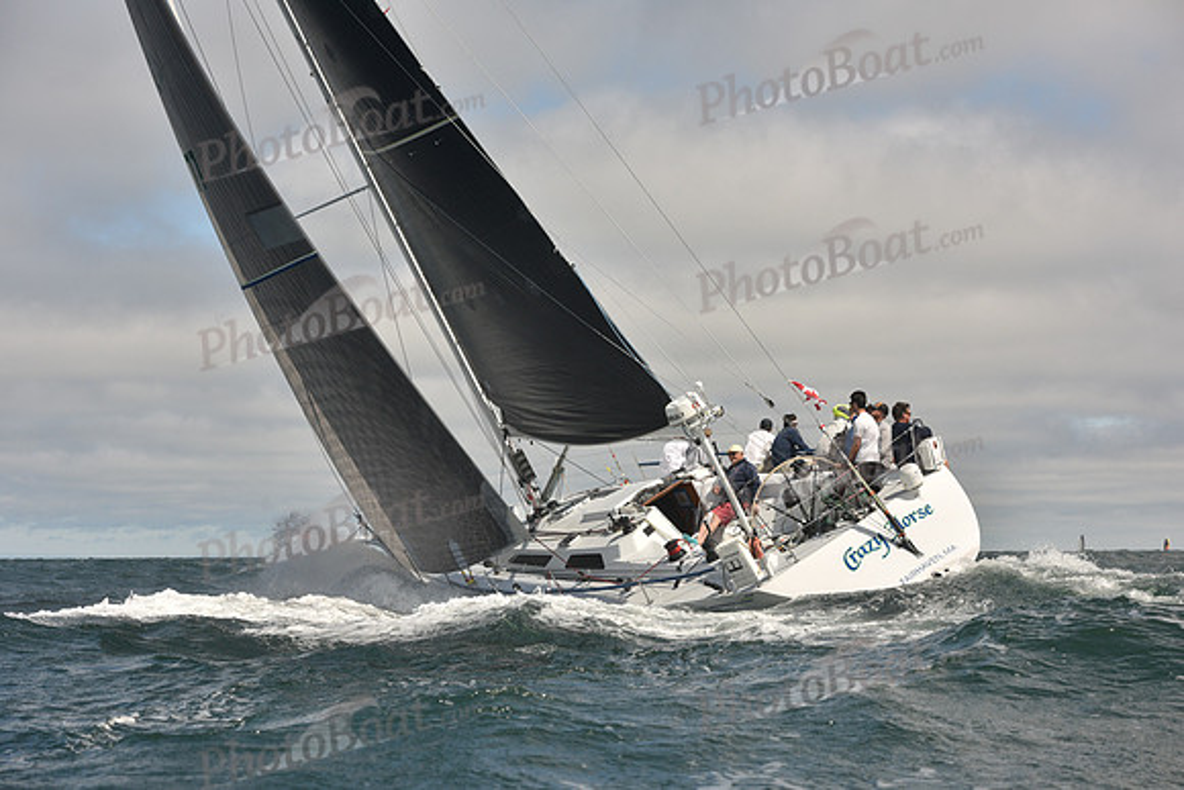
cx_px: 592
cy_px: 395
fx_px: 2303
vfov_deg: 19.5
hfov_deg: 28.8
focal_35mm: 70
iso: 320
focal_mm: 70
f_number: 7.1
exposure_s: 1/800
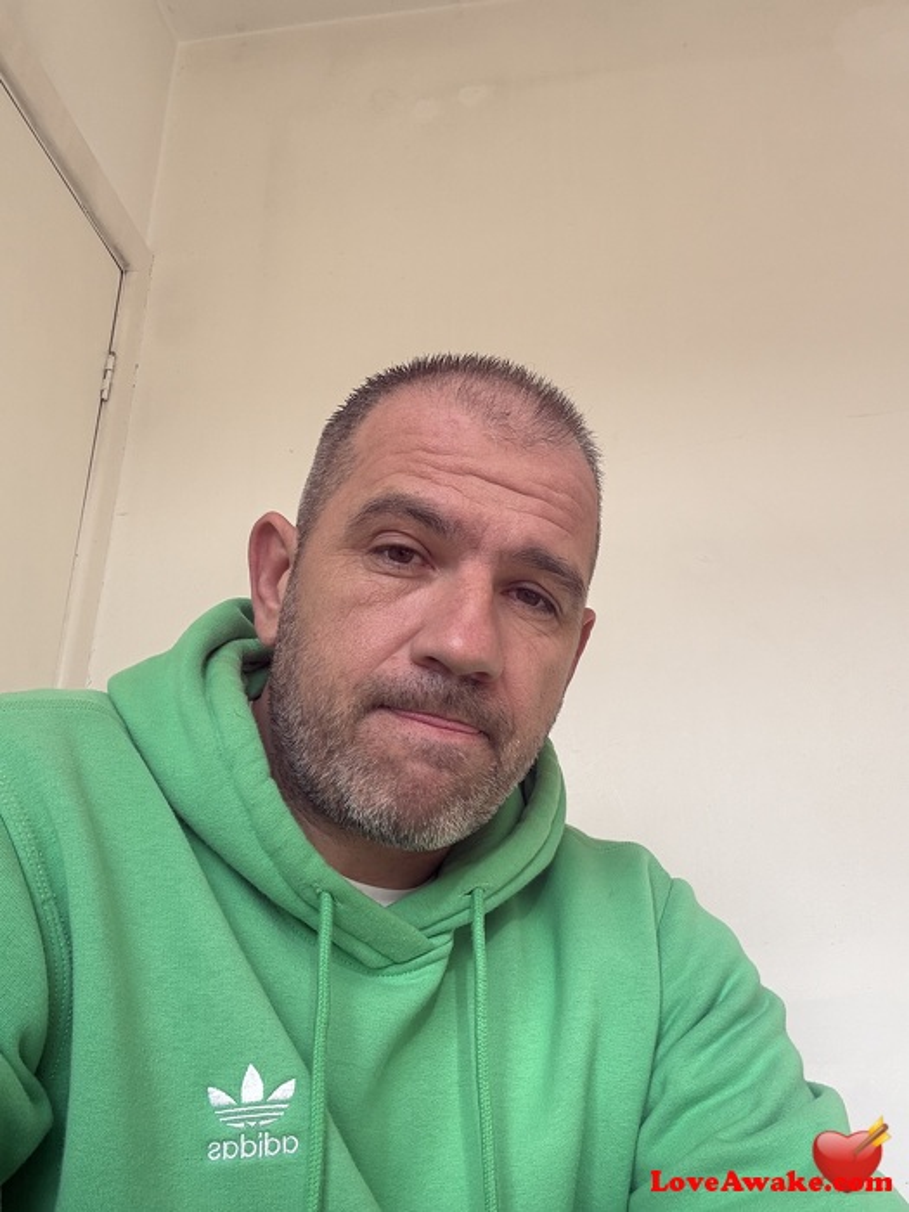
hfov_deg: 46.8
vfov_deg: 60.0
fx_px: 1050
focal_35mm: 30
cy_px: 606
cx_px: 454
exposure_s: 1/121
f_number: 1.9
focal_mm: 2.69
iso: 20
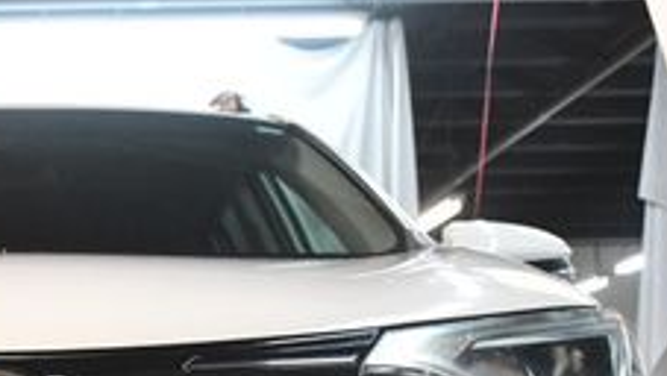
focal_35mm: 115
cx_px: -41
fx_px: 2035
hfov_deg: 18.0
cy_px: 514
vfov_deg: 10.3
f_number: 3.8
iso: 2000
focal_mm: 26
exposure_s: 1/125
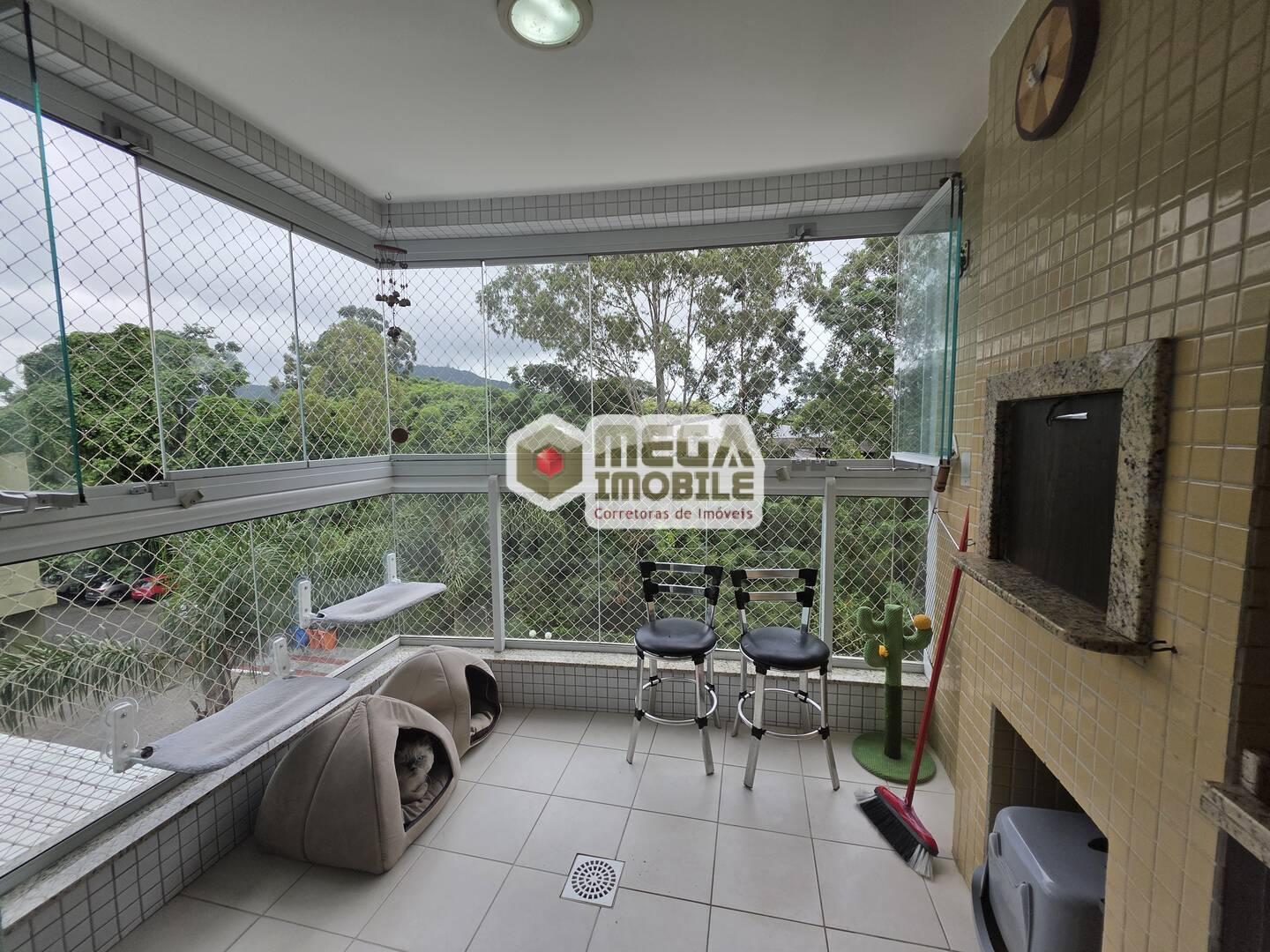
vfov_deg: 89.9
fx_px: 477
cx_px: 635
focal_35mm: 13
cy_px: 476
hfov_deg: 106.2
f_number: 1.9
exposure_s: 1/1002
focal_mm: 2.2
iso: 40
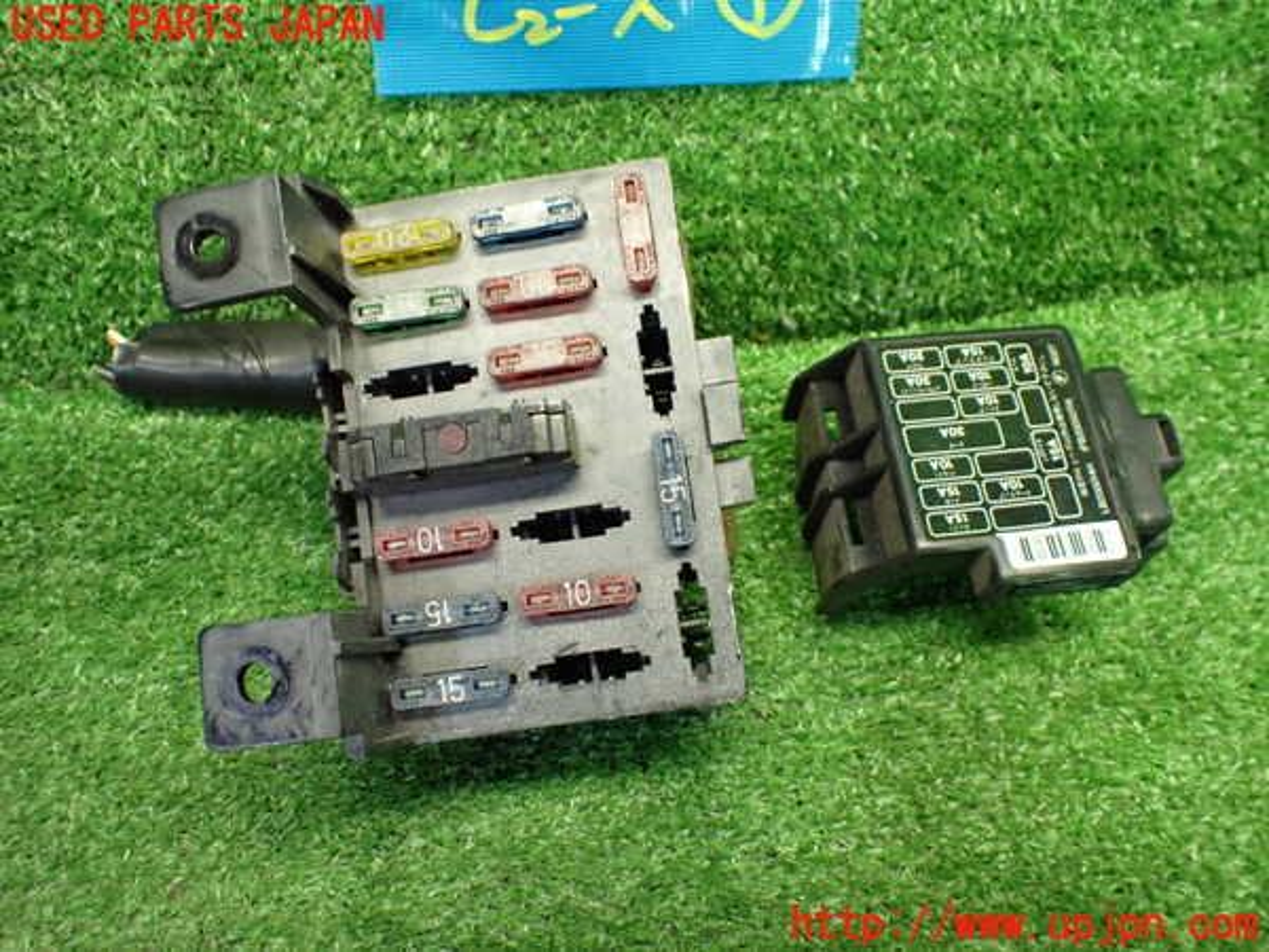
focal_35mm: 30
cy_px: 476
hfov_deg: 60.0
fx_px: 1100
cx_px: 634
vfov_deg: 46.8
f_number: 2.3
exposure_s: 1/80
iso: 800
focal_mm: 5.4
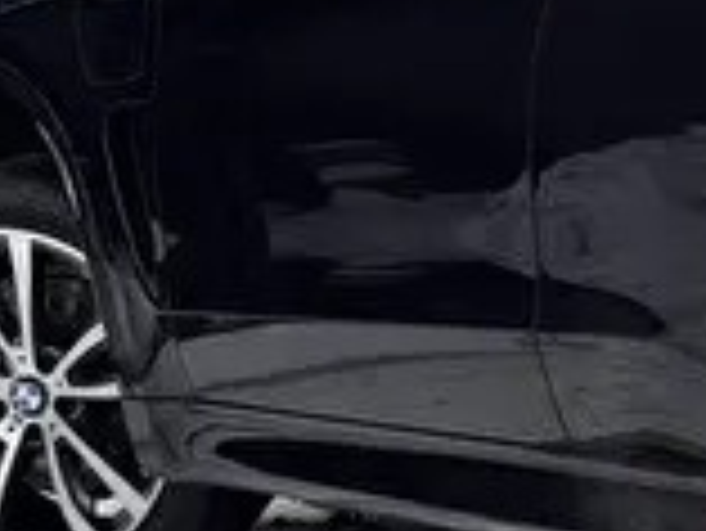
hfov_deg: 7.8
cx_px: 1277
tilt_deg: -1.2
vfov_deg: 6.1
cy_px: 153
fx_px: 5001
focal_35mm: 245
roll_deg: -0.1
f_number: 1.78
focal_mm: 6.76
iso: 64
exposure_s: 1/3817
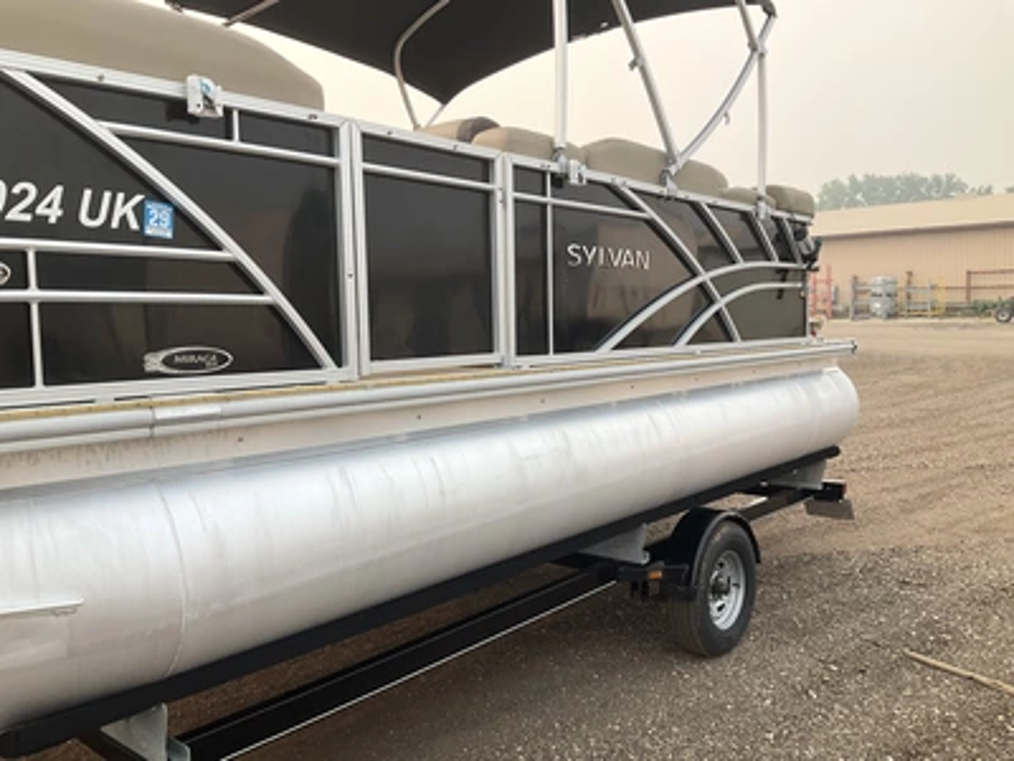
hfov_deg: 61.7
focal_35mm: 29
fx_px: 849
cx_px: 507
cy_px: 380
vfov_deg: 48.2
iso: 25
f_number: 1.8
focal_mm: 3
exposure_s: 1/519
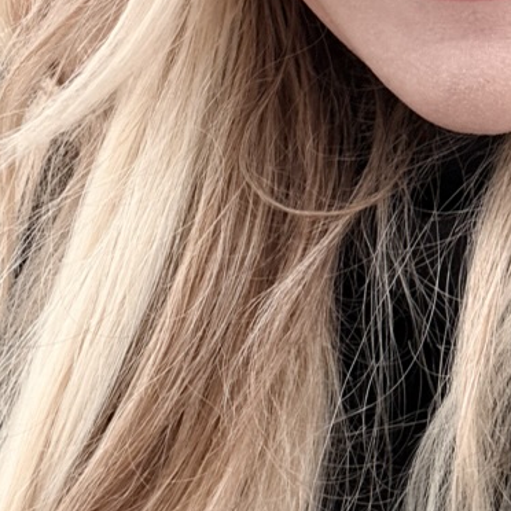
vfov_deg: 22.0
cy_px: -98
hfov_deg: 23.4
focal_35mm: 73
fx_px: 1219
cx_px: 394
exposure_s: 1/91
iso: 80
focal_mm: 2.69
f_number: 1.9
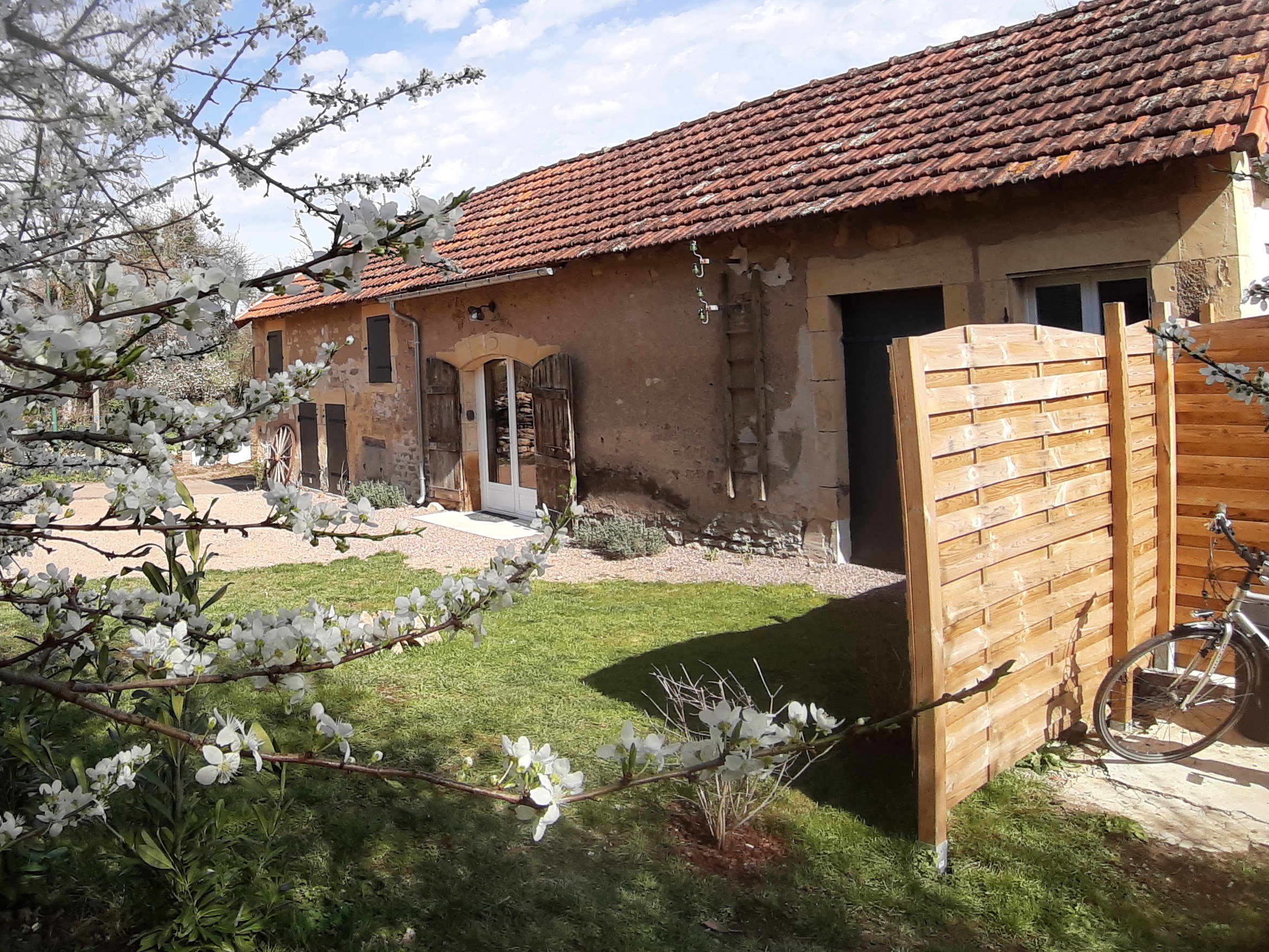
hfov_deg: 66.8
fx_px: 917
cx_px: 390
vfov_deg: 54.0
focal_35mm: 25
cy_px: 335
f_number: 2.4
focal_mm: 1.87
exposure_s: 1/830
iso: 40
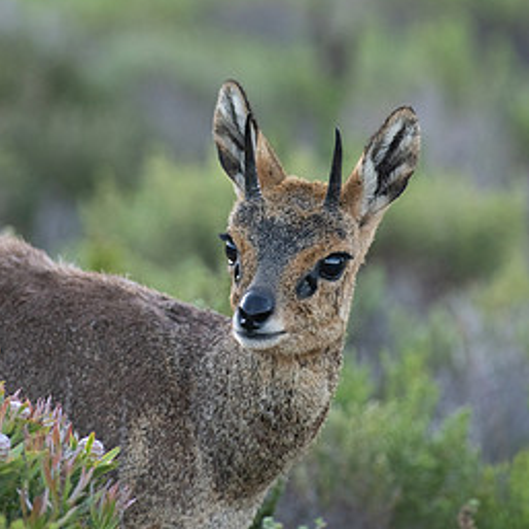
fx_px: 15422
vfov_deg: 2.0
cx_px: 226
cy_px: 136
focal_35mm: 892
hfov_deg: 2.0
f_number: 5.6
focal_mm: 600
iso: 2000
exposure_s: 1/200
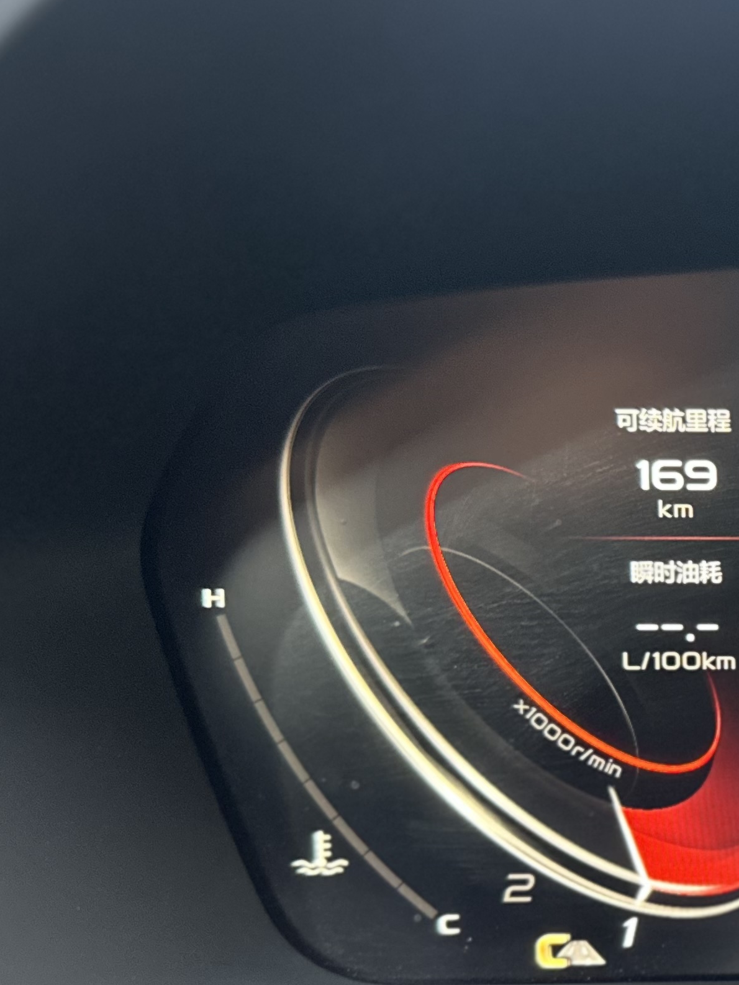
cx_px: 1079
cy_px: 692
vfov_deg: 31.3
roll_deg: -0.5
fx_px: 1736
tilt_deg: -24.9
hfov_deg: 20.8
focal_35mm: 61
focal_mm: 6.86
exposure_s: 1/60
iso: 250
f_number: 1.78
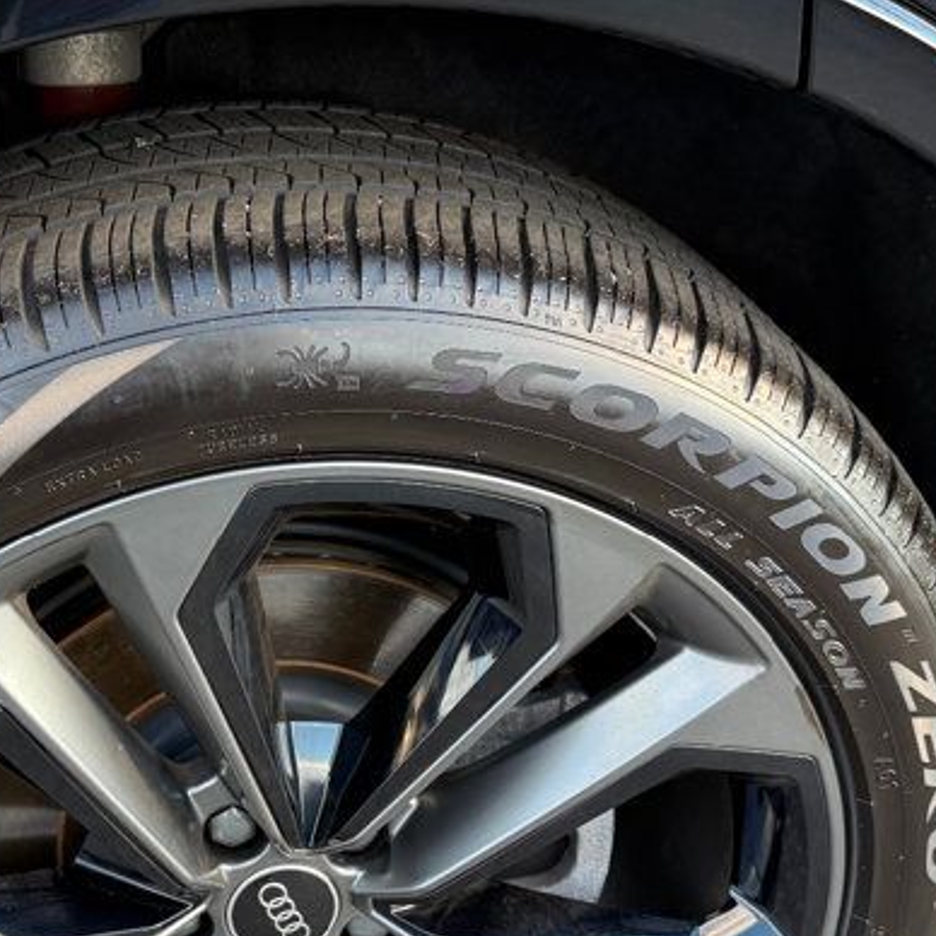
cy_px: 577
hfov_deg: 30.1
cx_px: 236
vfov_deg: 30.5
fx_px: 1713
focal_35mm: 56
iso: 160
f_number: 1.78
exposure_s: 1/211
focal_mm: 6.76
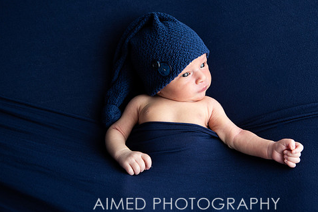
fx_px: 486
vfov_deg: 24.6
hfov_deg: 36.1
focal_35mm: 55
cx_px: 187
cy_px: 87
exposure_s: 1/160
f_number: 3.5
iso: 320
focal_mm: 45
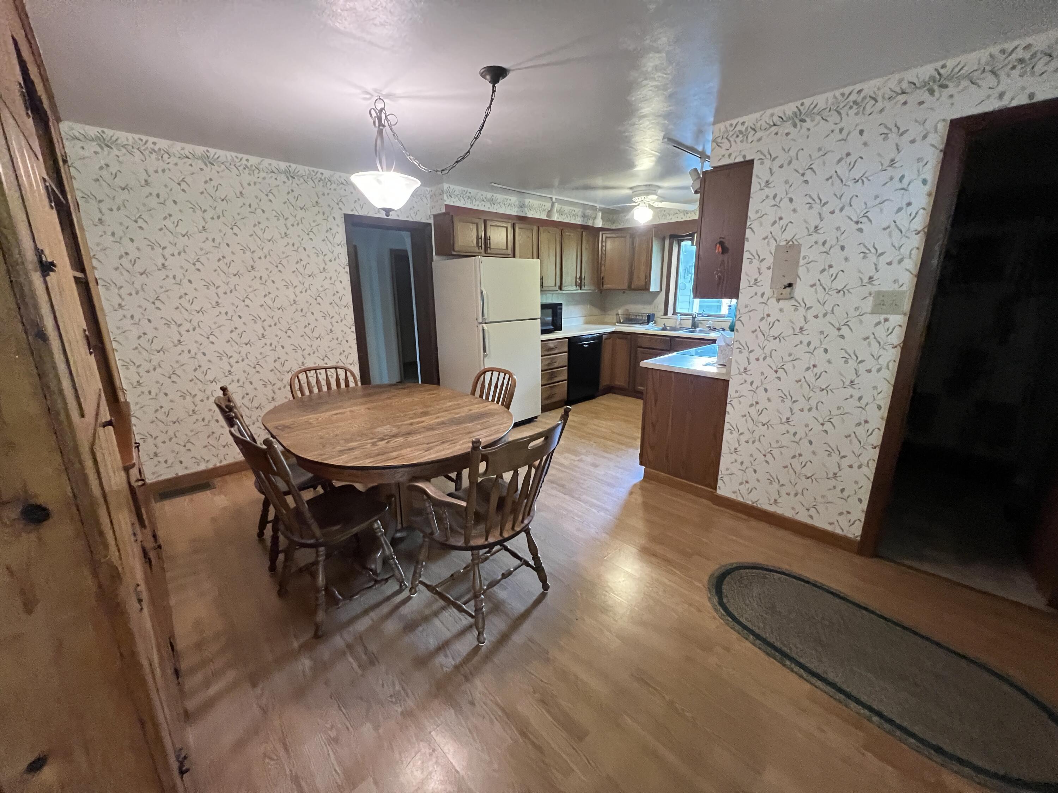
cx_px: 529
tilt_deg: -13.2
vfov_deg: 89.9
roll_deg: +0.8
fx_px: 397
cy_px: 396
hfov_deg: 106.2
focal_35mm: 13
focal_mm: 1.57
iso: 800
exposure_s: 1/60
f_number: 1.8
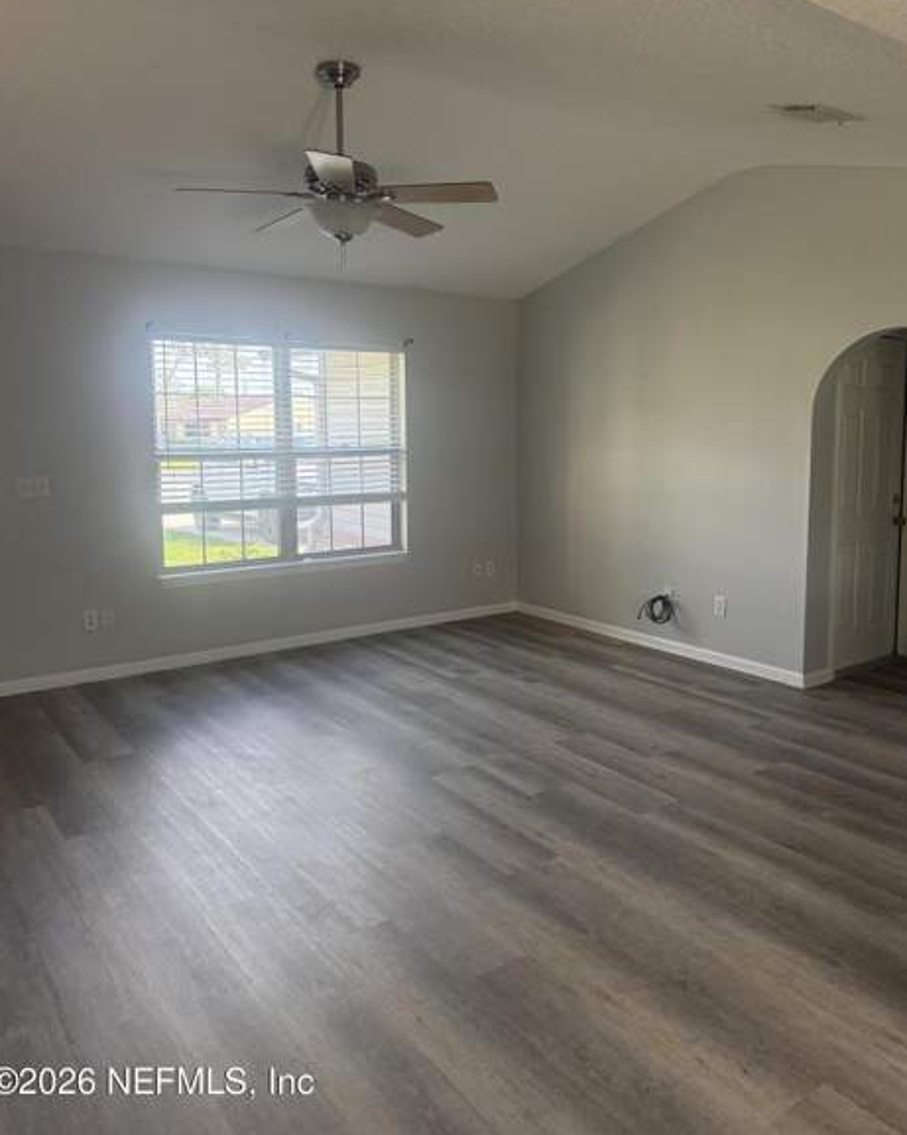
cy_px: 509
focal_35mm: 26
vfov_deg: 65.9
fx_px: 873
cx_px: 460
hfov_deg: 54.9
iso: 160
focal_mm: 6.76
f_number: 1.78
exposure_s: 1/232
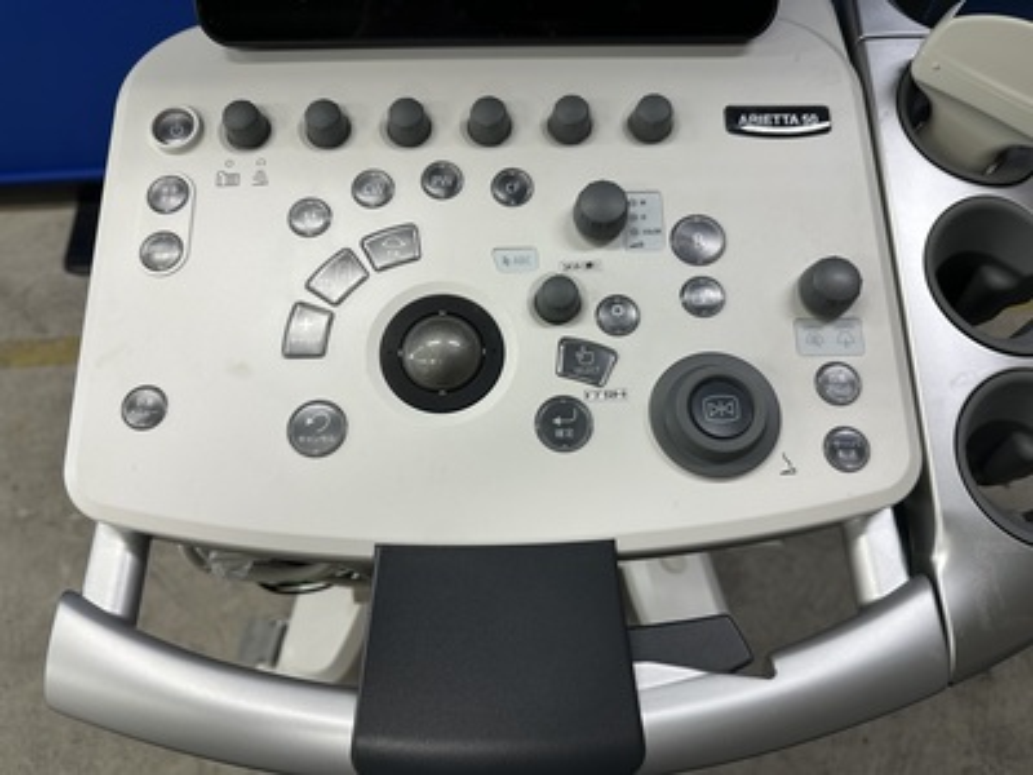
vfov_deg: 56.8
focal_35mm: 24
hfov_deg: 71.6
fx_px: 716
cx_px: 516
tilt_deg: -64.5
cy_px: 388
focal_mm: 6.86
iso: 64
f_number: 1.78
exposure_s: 1/120
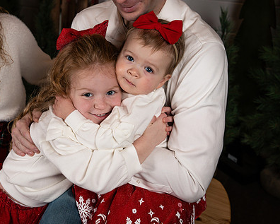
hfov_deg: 34.0
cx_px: 107
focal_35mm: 55
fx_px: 456
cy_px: 97
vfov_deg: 27.6
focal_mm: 40
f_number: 5
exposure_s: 1/250
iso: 200
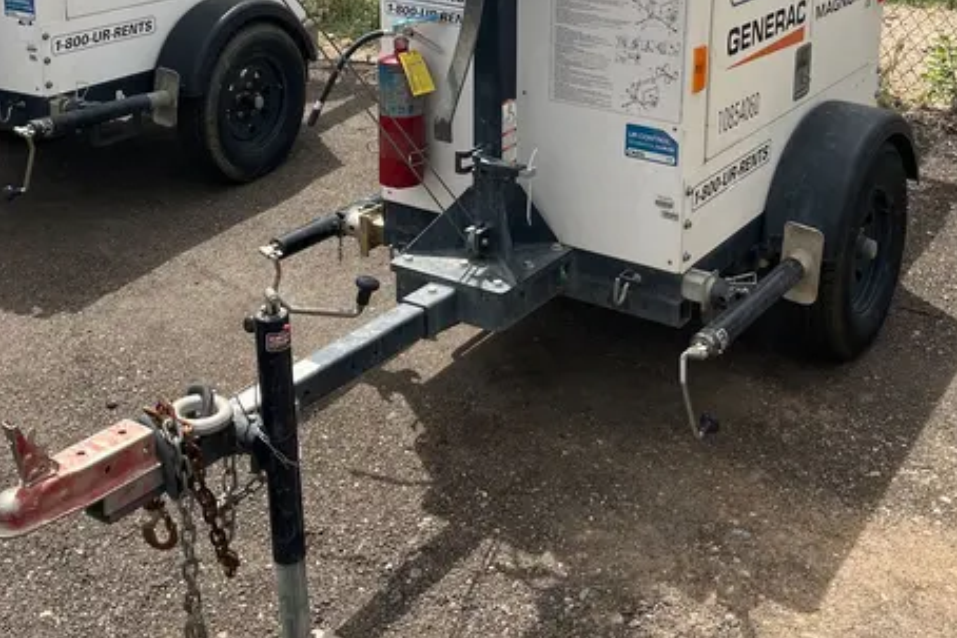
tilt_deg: -13.4
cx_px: 538
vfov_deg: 27.6
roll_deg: -0.7
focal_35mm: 47
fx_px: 1250
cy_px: 62
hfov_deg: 41.8
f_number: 1.8
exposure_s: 1/2667
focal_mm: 3.99
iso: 32
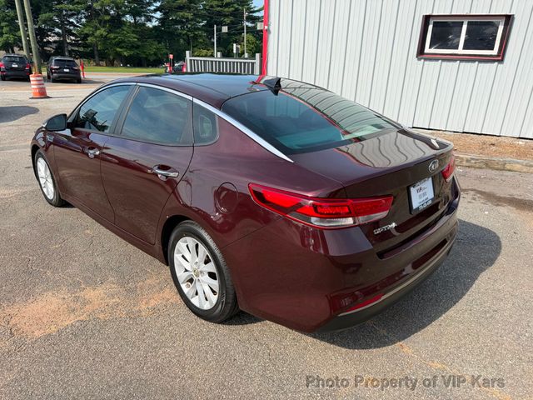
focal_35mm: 24
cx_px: 266
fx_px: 370
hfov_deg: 71.6
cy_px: 200
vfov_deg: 56.8
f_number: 1.78
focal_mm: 6.76
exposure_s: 1/2370
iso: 80
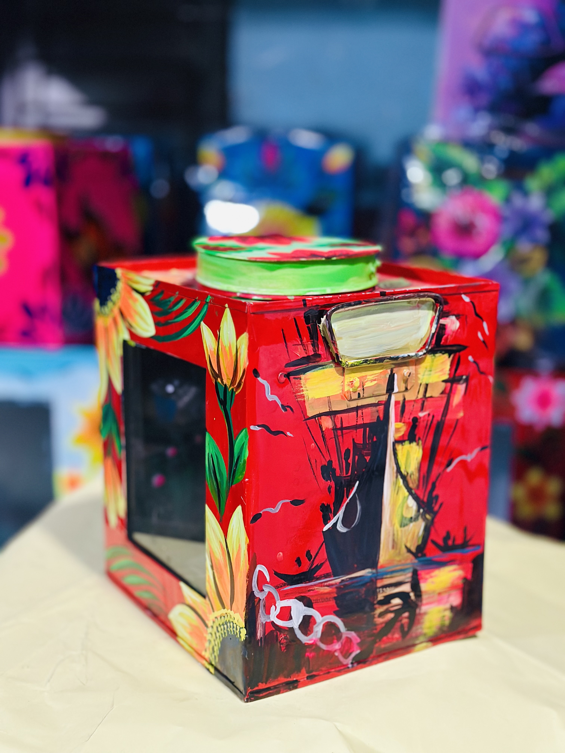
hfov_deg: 30.3
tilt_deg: -11.8
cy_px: 376
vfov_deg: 39.7
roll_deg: -1.9
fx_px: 1045
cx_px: 282
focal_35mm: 48
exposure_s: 1/40
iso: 640
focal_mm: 6.86
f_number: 1.78
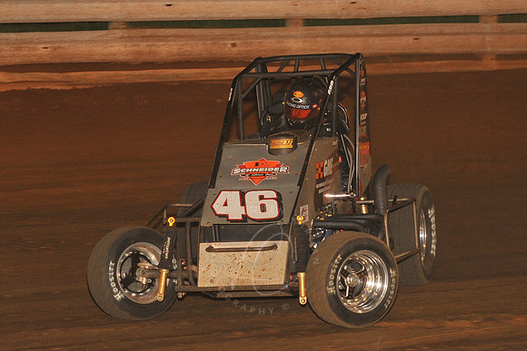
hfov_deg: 17.1
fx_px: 1757
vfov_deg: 11.4
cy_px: 176
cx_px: 264
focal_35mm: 120
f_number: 6.3
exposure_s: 1/320
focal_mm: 120
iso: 1000
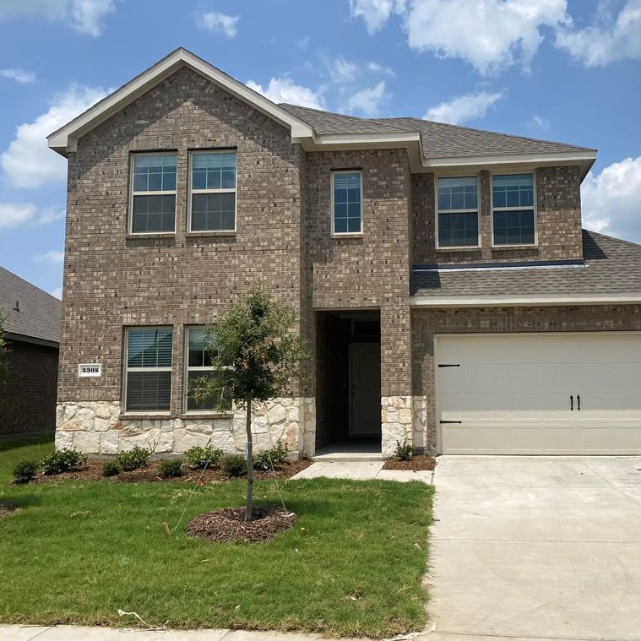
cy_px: 321
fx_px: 649
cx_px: 403
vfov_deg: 52.5
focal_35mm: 31
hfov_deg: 51.9
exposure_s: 1/5236
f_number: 1.8
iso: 32
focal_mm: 4.25
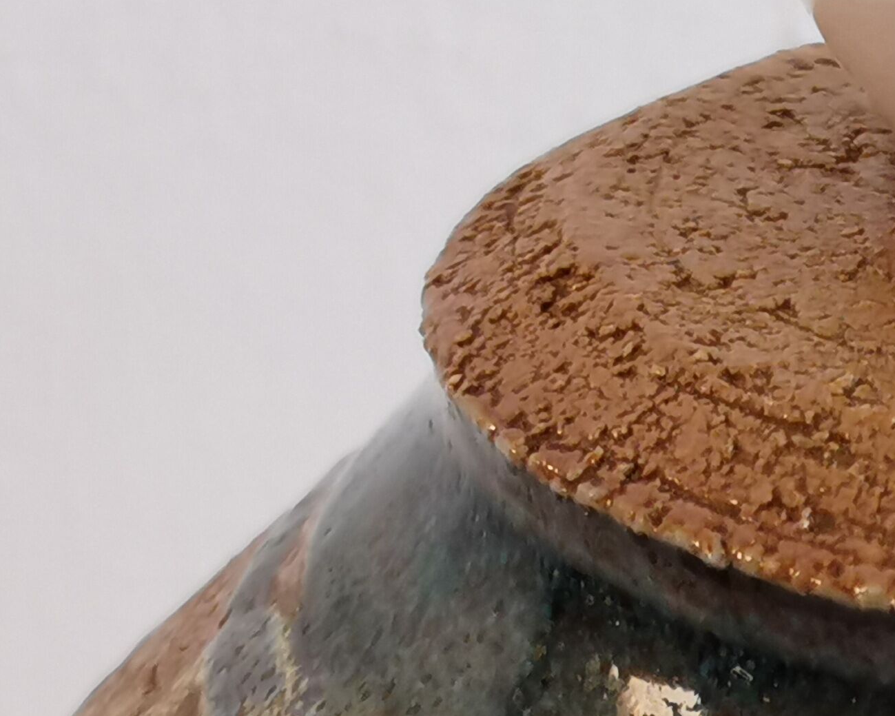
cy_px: 812
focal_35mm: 100
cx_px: 1234
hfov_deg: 17.7
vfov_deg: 15.0
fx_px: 2649
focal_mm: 2.35
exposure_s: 1/50
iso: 100
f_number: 2.2
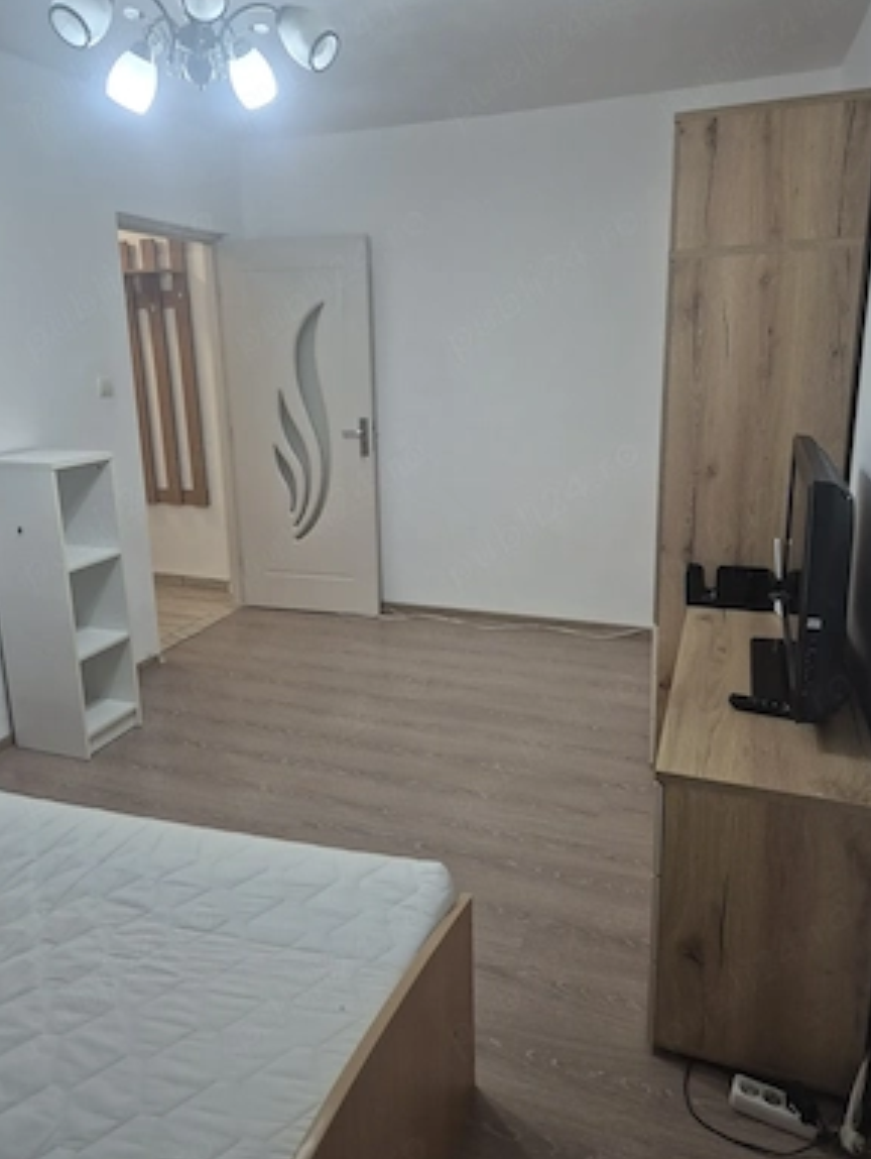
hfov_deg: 56.9
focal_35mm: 24
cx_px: 436
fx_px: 804
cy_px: 563
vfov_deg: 71.5
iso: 320
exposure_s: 1/100
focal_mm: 5.4
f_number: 1.8
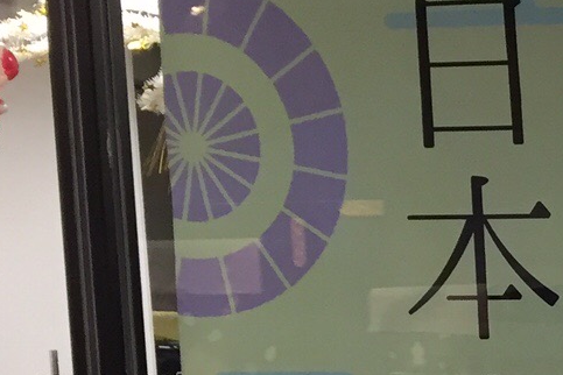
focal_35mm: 128
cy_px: 620
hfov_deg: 13.5
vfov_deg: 10.2
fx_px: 2002
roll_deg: -0.8
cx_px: 1152
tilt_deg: -6.7
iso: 40
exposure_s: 1/30
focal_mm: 4.15
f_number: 2.2
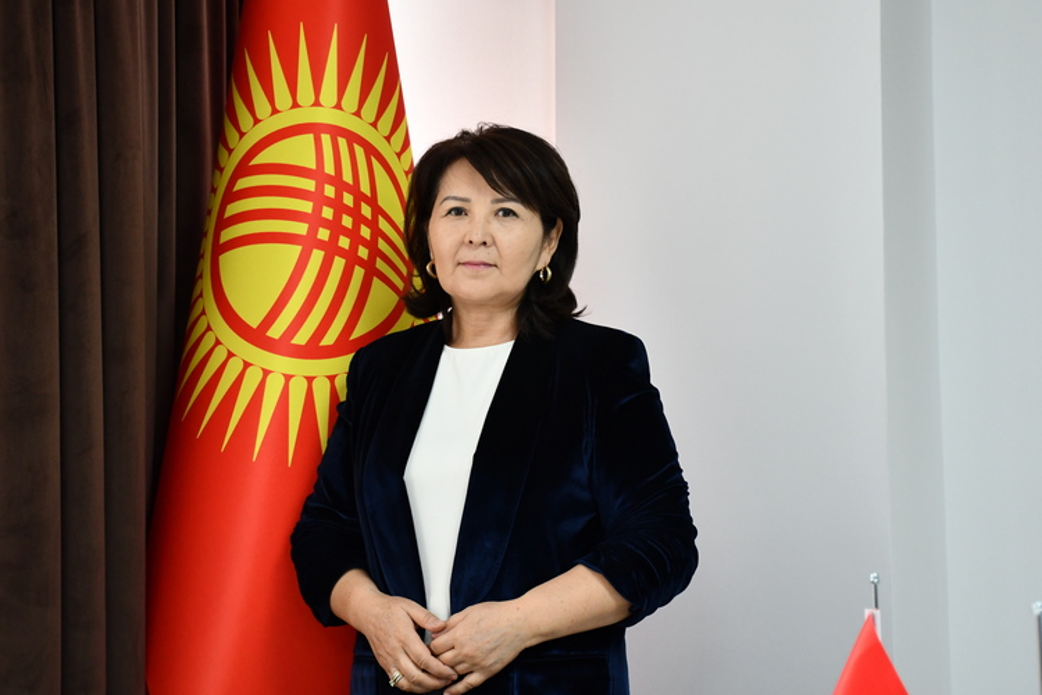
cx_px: 521
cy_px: 348
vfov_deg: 22.6
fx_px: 1737
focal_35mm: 60
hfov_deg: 33.4
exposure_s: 1/125
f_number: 4.5
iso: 1000
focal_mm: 40
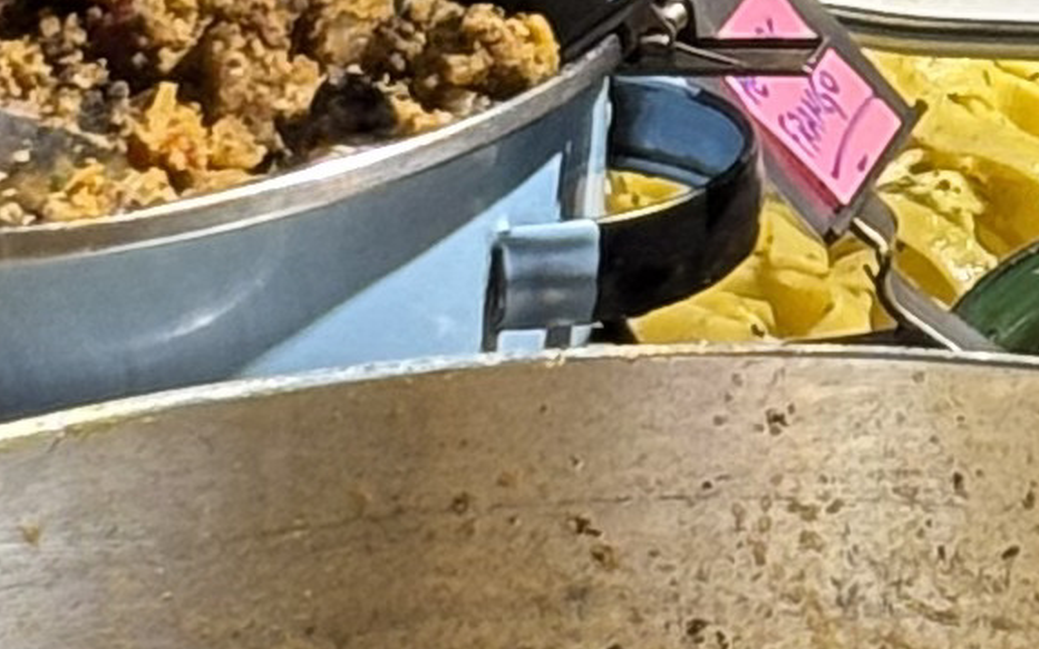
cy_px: -243
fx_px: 10986
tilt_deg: -14.0
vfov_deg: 3.4
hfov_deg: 5.3
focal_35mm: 388
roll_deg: -1.0
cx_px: 1735
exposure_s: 1/60
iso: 50
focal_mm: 5.96
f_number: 1.6
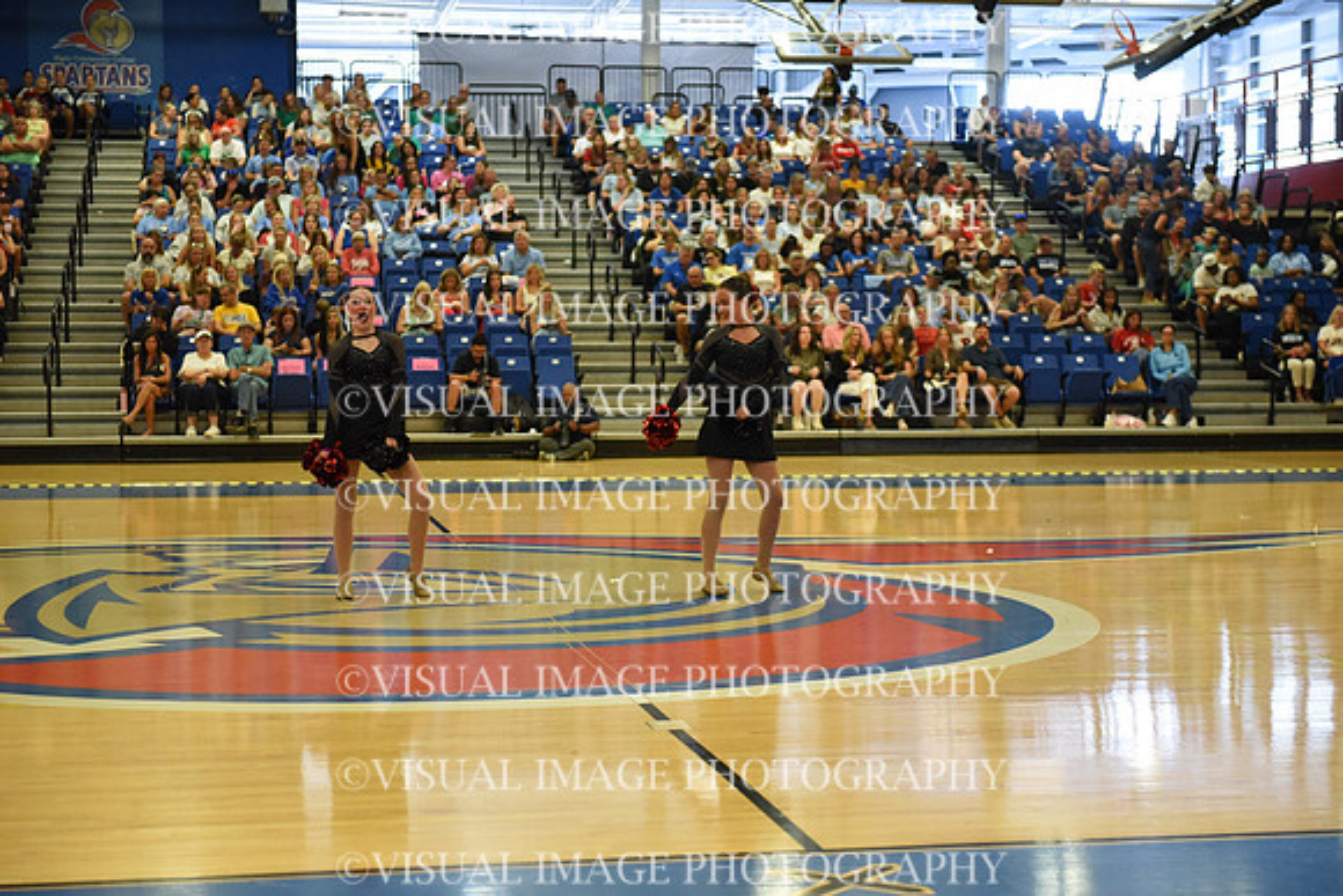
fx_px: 2612
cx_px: 672
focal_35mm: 70
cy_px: 448
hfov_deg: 28.8
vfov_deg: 19.5
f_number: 2.8
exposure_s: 1/1000
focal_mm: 70
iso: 8000
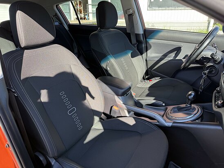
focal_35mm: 24
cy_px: 84
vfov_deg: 56.8
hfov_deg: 71.6
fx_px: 155
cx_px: 112
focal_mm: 6.76
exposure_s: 1/203
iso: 64
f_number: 1.78
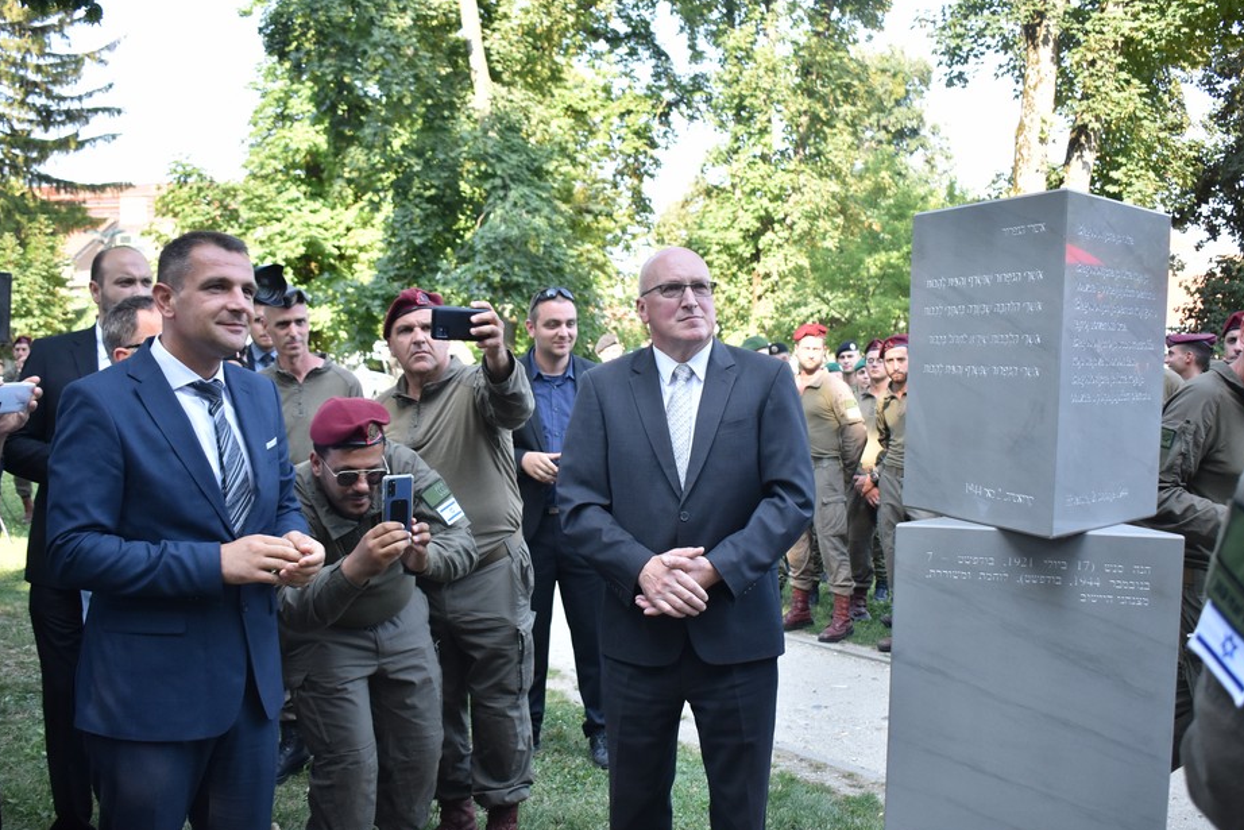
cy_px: 446
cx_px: 617
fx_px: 1382
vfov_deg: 33.4
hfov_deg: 48.5
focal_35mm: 40
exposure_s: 1/640
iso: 800
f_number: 4
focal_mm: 24
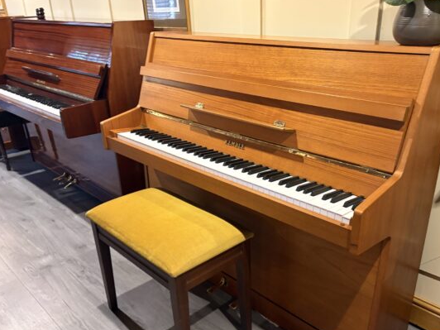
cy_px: 198
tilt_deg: -26.0
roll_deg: +1.0
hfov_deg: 56.6
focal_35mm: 32
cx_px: 253
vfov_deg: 43.9
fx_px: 407
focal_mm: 5.96
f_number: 1.6
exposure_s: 1/50
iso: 400
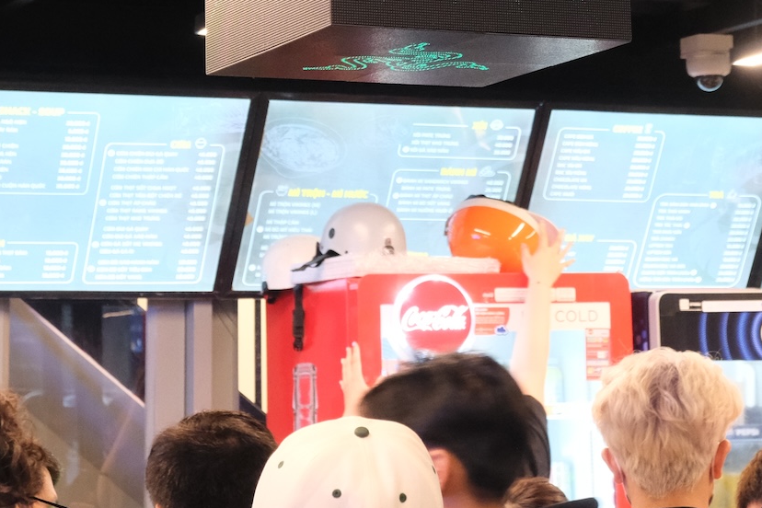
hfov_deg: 18.7
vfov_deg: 12.3
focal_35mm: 109
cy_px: -77
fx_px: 2307
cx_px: 520
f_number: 5.6
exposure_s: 1/52
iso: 6400
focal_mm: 31.5
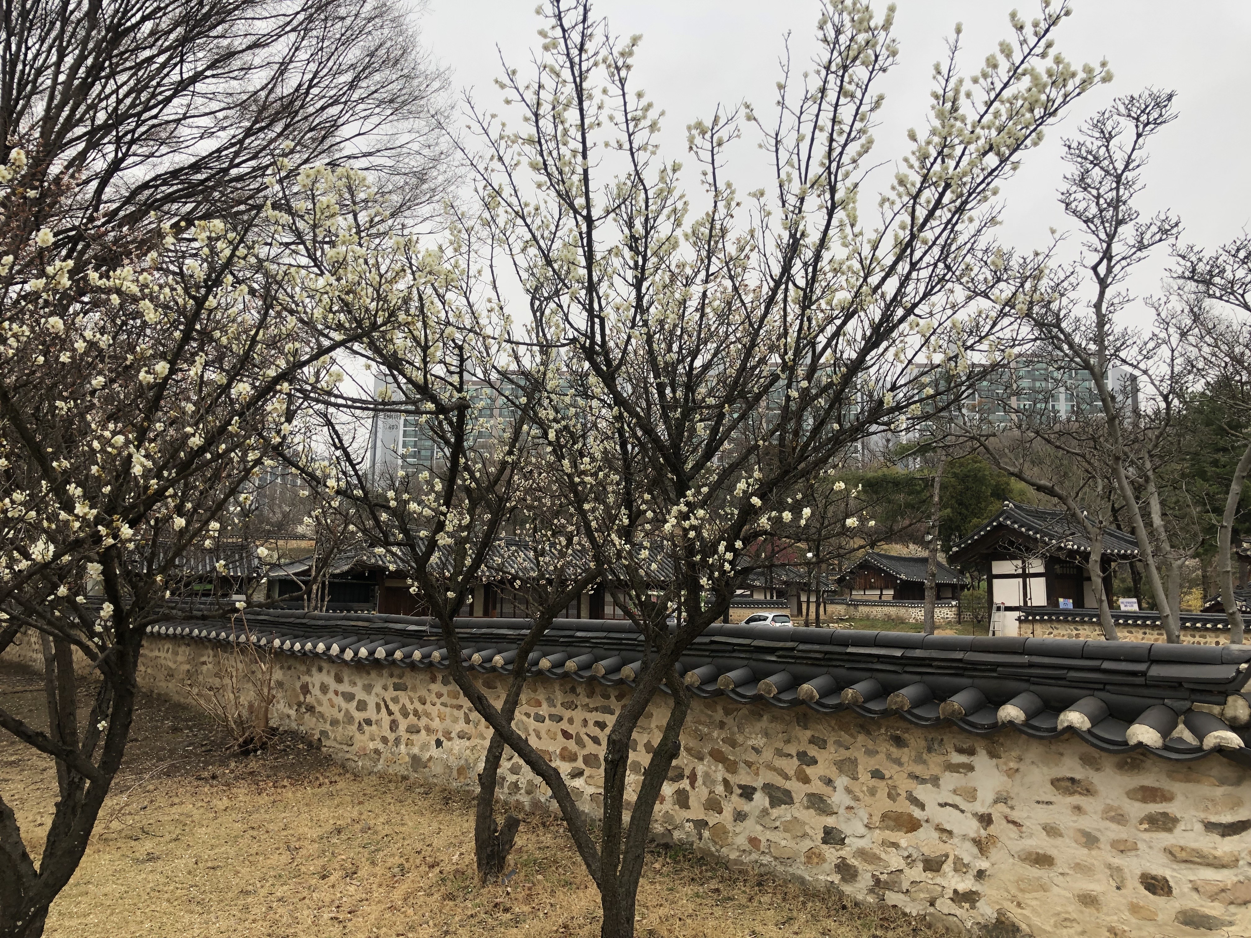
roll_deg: -0.4
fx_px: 1012
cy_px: 469
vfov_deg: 49.7
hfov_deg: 63.4
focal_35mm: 28
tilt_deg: +9.6
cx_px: 626
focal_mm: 4
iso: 20
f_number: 1.8
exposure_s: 1/120
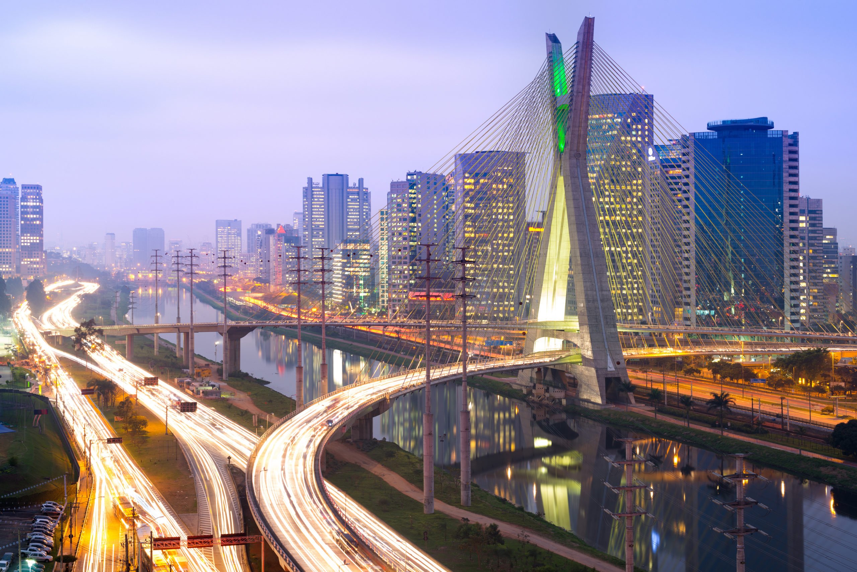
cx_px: 428
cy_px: 286
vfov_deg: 27.0
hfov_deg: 39.6
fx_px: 1191
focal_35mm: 50
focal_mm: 50
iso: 100
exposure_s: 20
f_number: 8
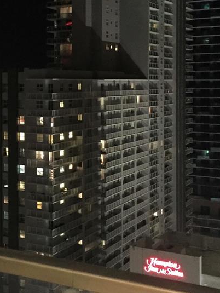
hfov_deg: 22.0
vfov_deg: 29.6
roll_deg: +0.5
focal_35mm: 65
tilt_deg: +0.6
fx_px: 550
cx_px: 17
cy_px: 96
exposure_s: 1/15
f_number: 2.2
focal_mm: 4.15
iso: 800
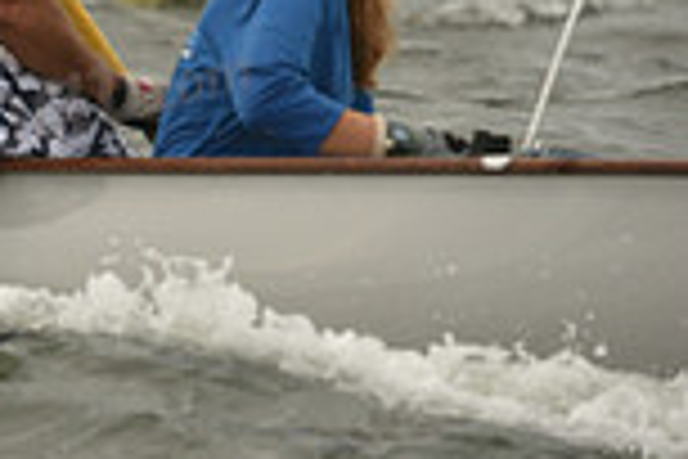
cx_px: -612
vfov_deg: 1.1
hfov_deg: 1.6
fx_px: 23944
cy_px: -34
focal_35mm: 1253
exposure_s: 1/1250
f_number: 6.3
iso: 320
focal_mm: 330
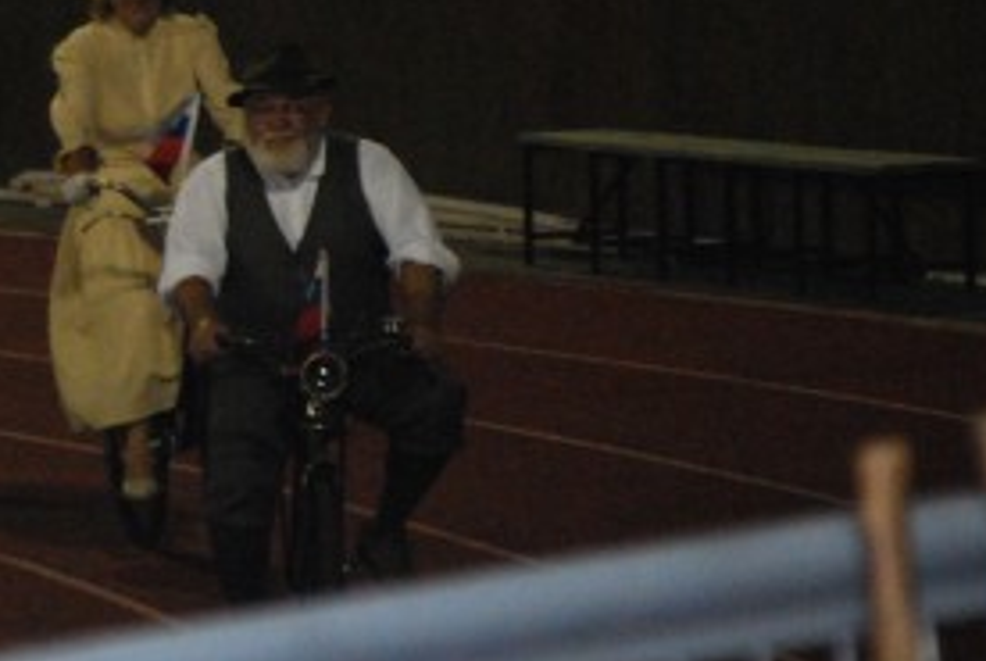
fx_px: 14908
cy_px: -34
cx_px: -354
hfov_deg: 3.8
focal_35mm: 543
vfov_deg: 2.5
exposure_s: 1/60
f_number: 5
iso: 1600
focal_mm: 125
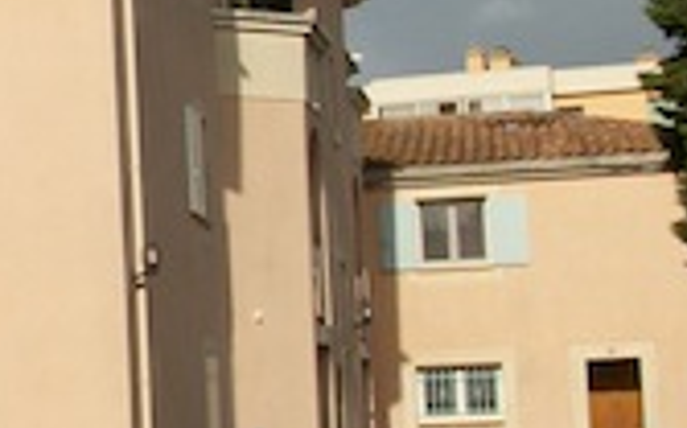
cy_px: 99
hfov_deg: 15.5
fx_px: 2357
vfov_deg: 10.3
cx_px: -288
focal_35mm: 126
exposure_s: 1/254
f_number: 8.8
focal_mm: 5.7
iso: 80
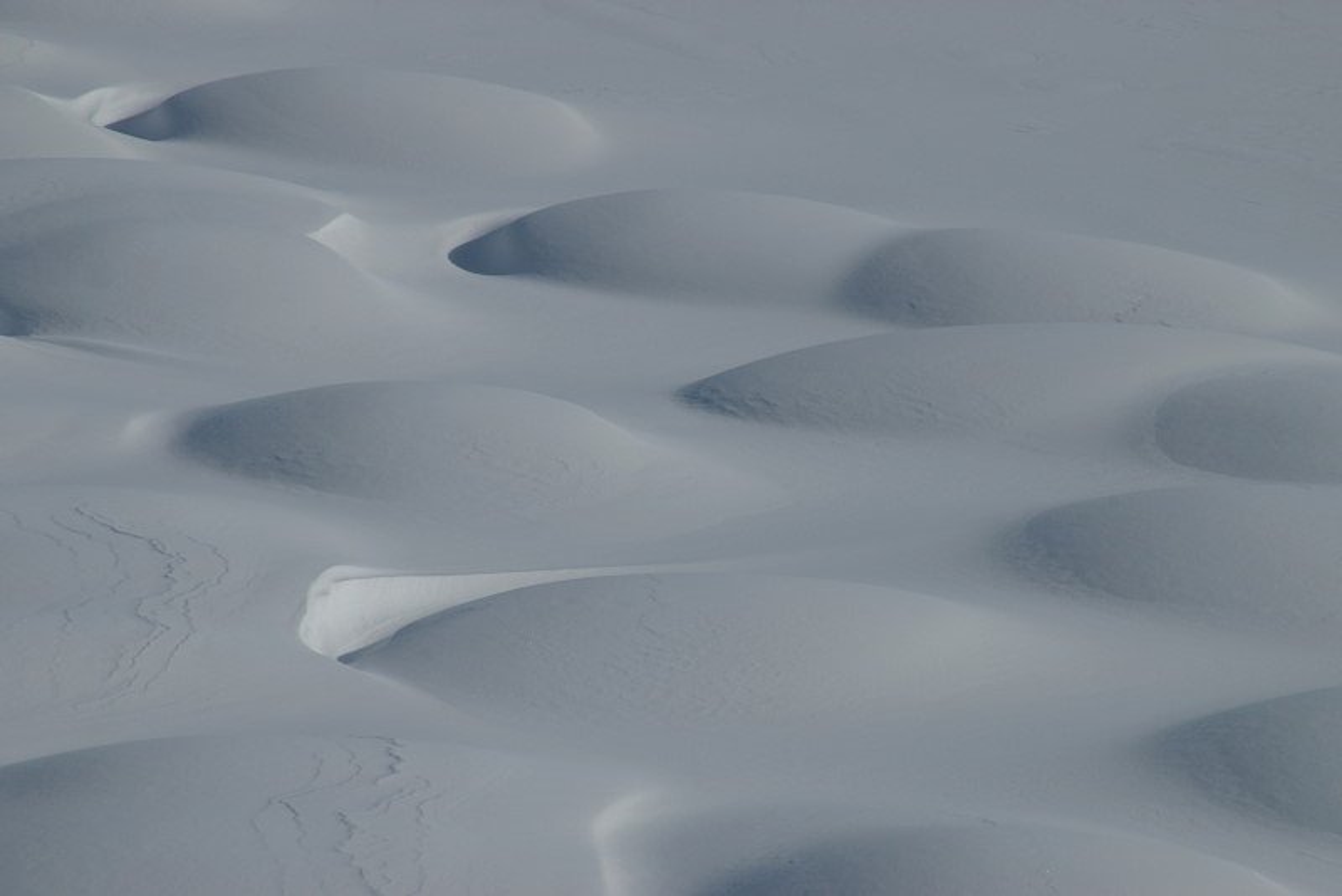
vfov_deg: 6.8
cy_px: 448
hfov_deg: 10.2
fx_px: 7551
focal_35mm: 202
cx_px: 671
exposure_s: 1/1250
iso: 200
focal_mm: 135
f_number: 13
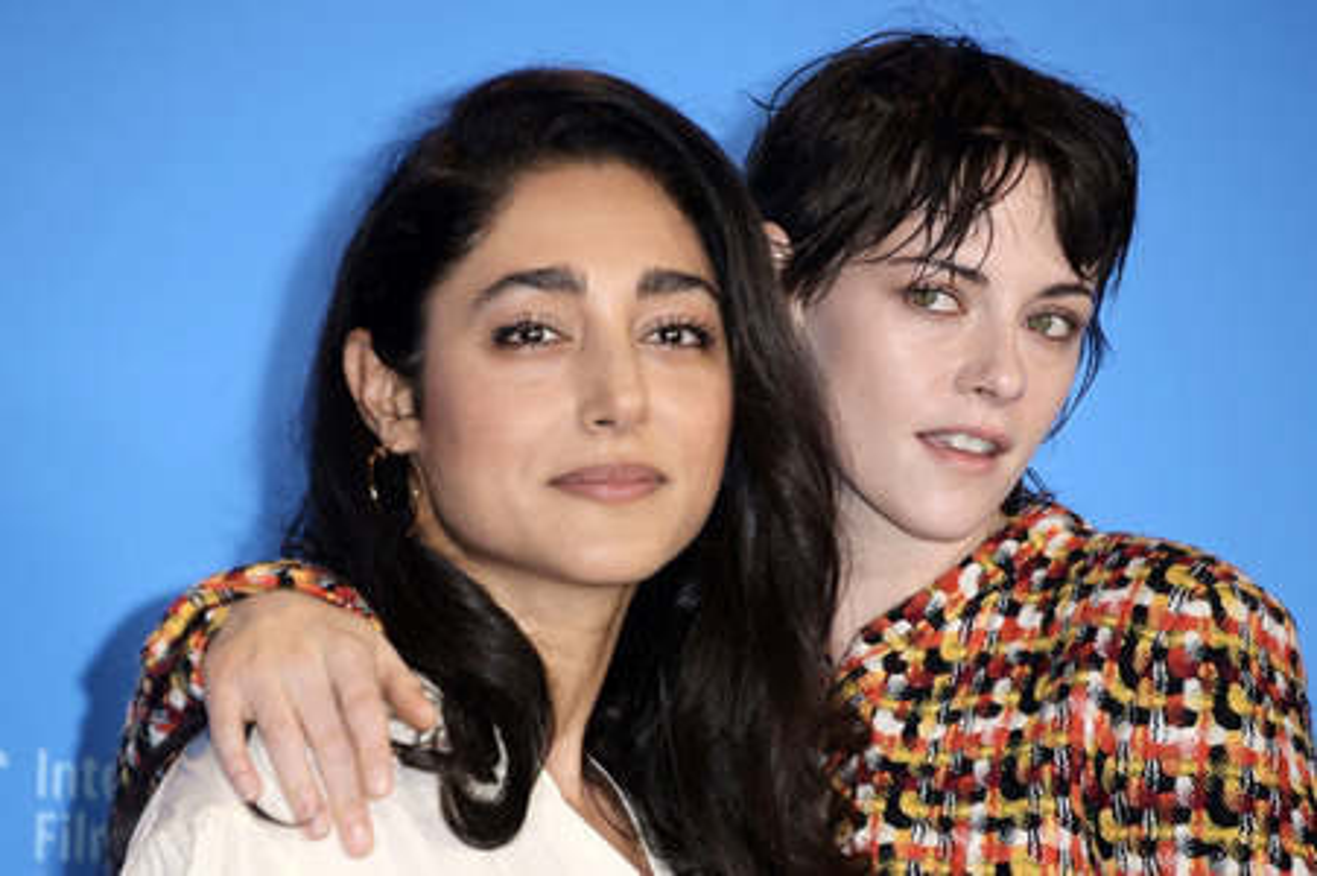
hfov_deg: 8.2
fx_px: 9139
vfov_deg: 5.5
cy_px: 438
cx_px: 658
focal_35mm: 250
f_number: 5.6
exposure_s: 1/250
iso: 1000
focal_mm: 250
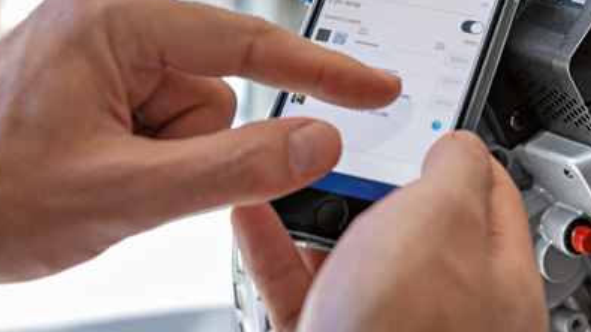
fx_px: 1927
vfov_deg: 9.8
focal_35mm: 123
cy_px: -11
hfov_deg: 17.4
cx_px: 408
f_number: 5.6
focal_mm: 58
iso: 640
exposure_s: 1/160
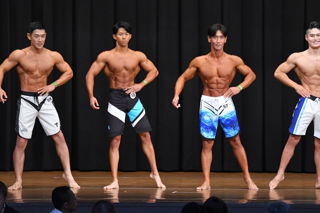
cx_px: 160
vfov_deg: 6.8
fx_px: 1795
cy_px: 106
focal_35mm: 202
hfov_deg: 10.2
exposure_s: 1/400
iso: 8000
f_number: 5.6
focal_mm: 135
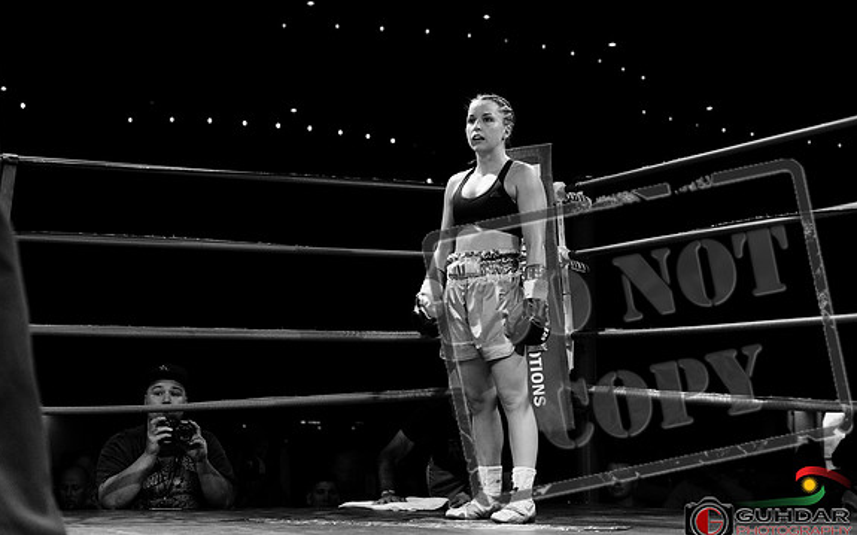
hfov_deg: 28.6
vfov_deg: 18.1
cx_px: 426
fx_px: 1681
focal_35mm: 72
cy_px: 257
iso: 4000
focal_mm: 70
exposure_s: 1/1000
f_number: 4
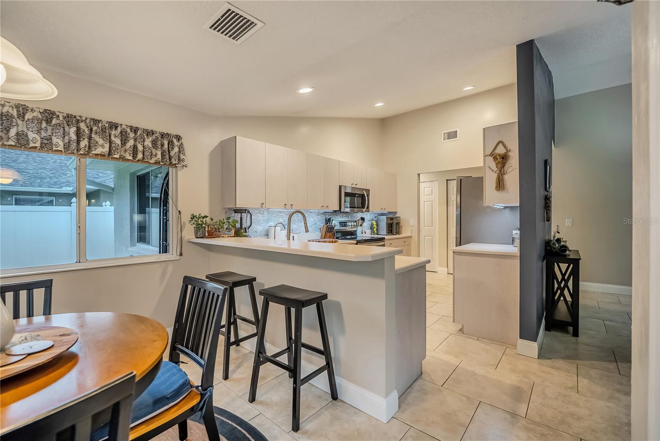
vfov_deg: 77.7
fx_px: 273
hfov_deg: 100.7
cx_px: 330
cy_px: 220
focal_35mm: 15
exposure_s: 1/400
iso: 1000
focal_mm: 14.9
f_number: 4
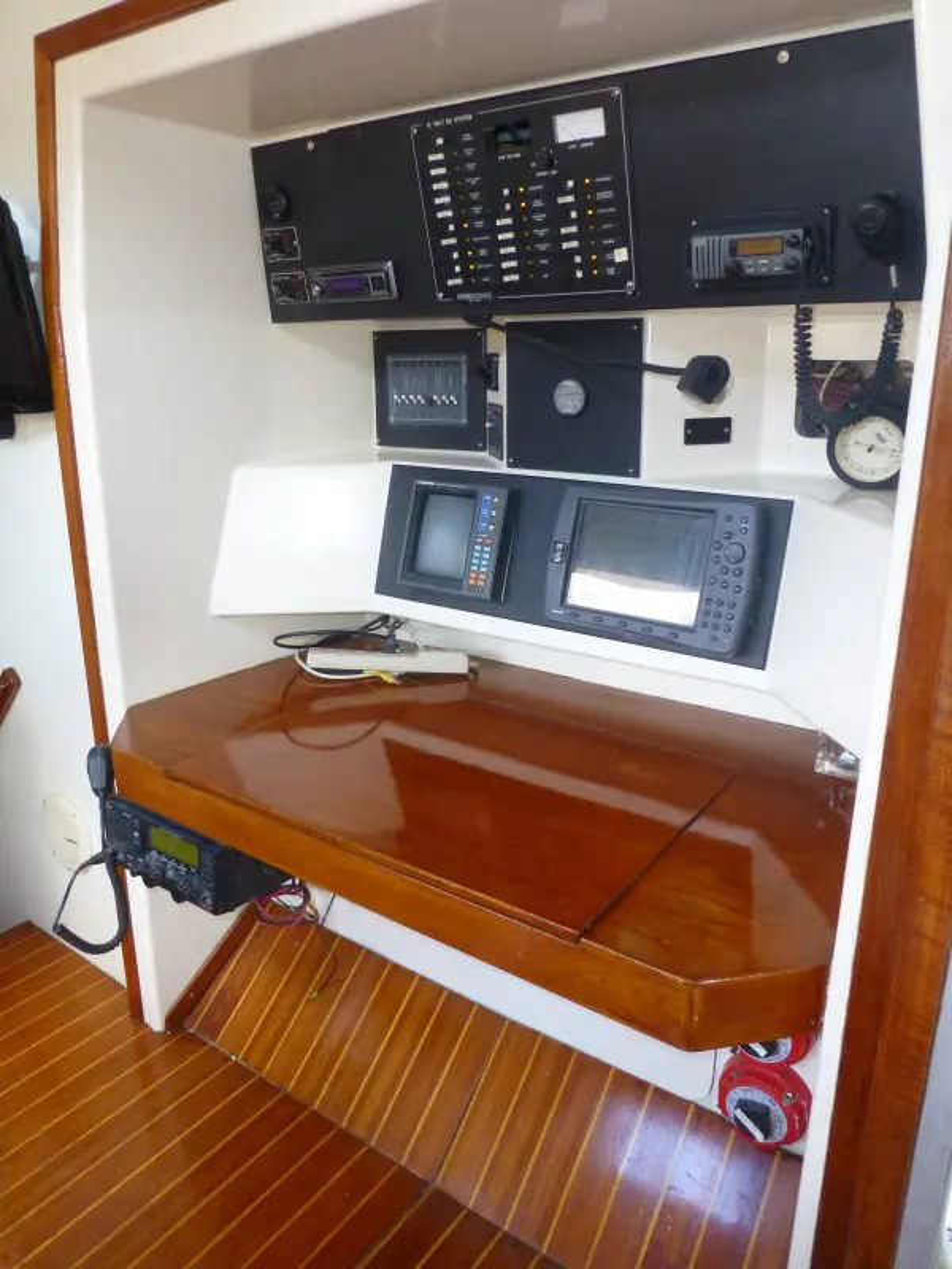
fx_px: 880
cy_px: 634
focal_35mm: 24
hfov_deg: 56.8
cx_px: 476
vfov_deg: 71.6
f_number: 3.3
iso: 500
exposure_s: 1/60
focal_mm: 4.3
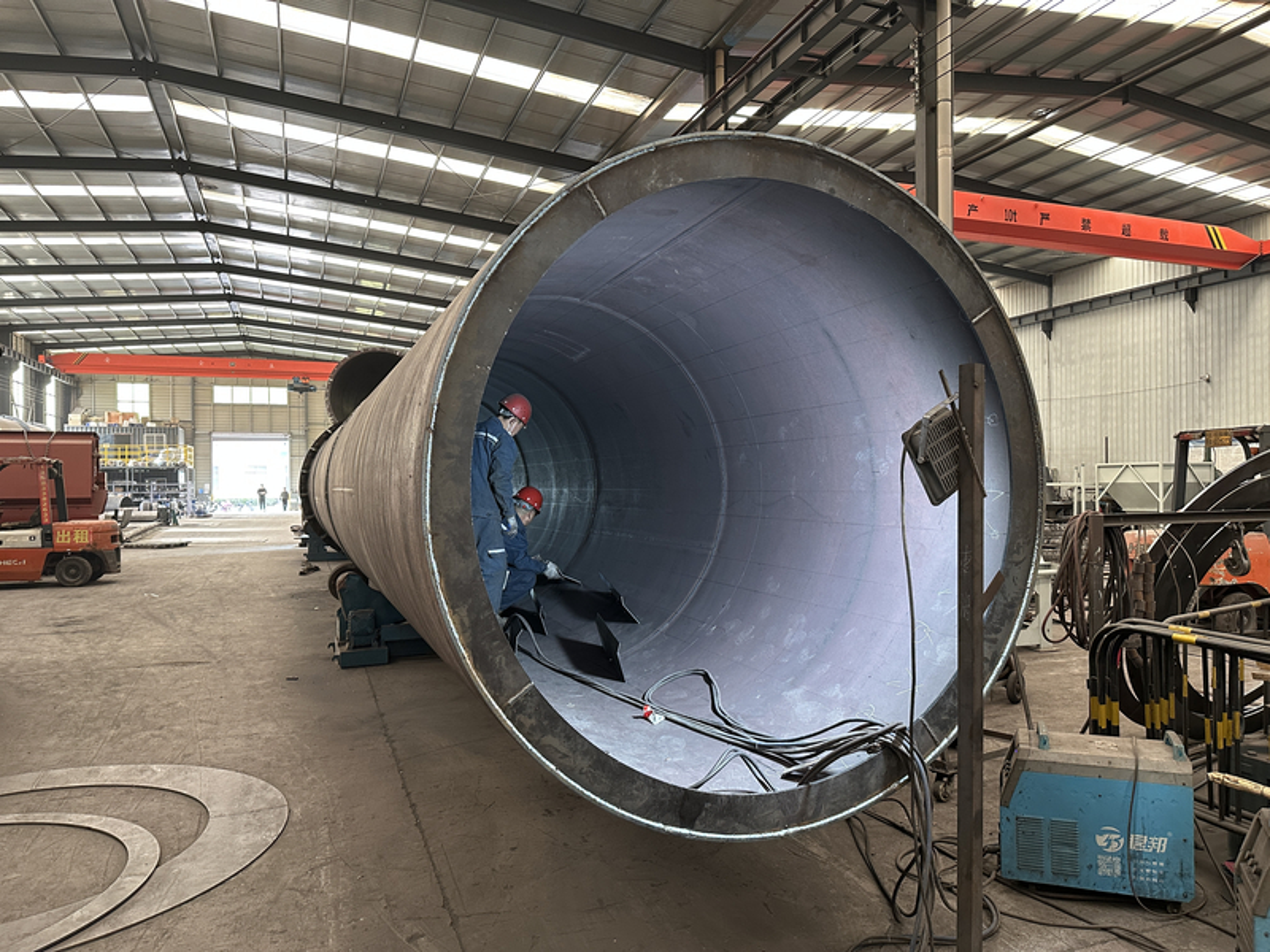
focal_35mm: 24
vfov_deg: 56.8
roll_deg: +2.3
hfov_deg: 71.6
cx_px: 635
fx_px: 881
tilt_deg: -1.2
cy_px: 476
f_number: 1.78
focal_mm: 6.86
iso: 320
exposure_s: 1/50
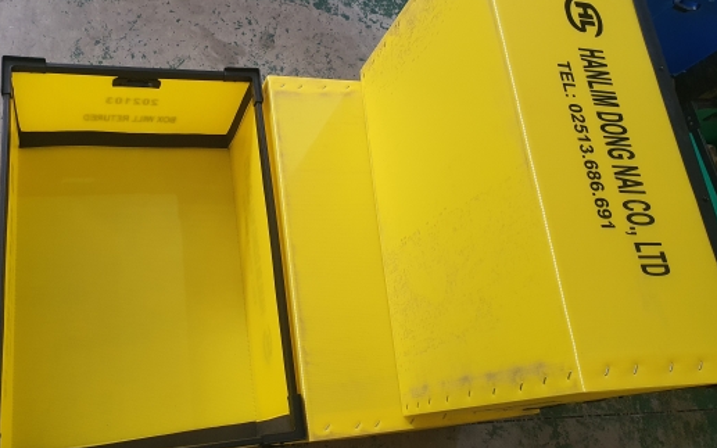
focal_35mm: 32
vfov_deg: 39.3
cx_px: 315
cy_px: 186
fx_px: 625
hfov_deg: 59.5
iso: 320
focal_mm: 4.3
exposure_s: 1/100
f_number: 2.4
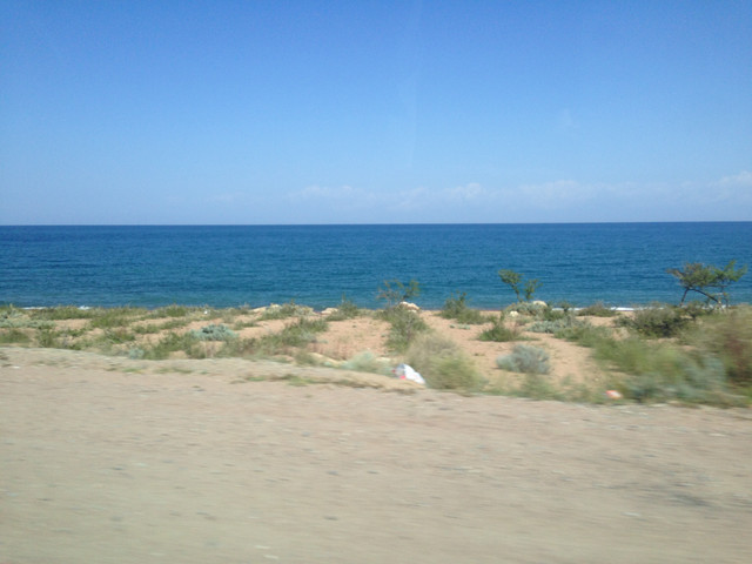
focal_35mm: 33
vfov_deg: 42.9
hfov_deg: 55.4
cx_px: 376
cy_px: 282
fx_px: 717
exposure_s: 1/430
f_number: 2.4
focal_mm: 4.12
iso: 50
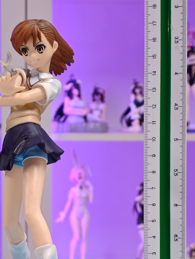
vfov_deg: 16.2
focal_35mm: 121
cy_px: 170
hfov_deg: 12.2
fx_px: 909
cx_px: 48
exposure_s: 1/17.6
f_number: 2.4
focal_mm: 7.48
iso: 400
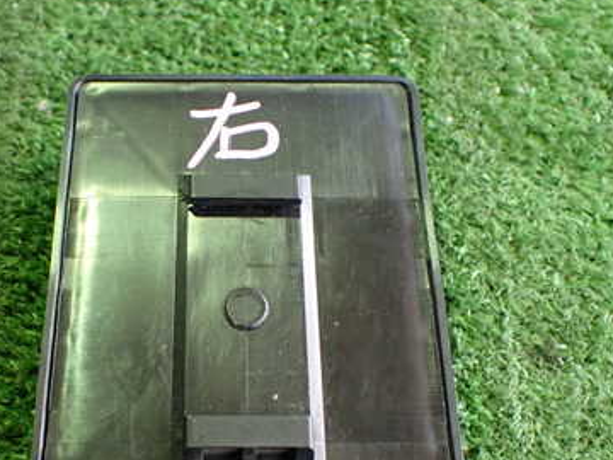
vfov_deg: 29.0
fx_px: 885
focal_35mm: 50
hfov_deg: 38.0
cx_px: 230
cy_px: 290
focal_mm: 5.4
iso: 800
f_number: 2.3
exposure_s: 1/60
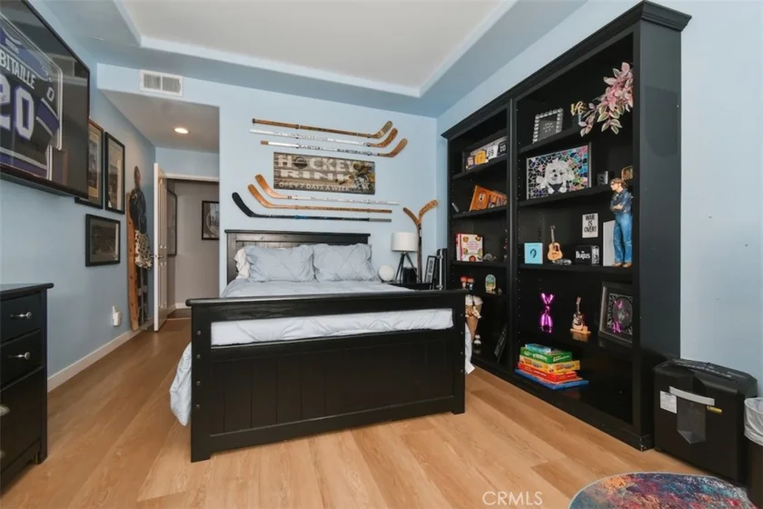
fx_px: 318
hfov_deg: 100.4
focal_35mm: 15
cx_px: 382
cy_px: 254
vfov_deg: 77.3
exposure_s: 1/60
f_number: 8
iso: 200
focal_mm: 10
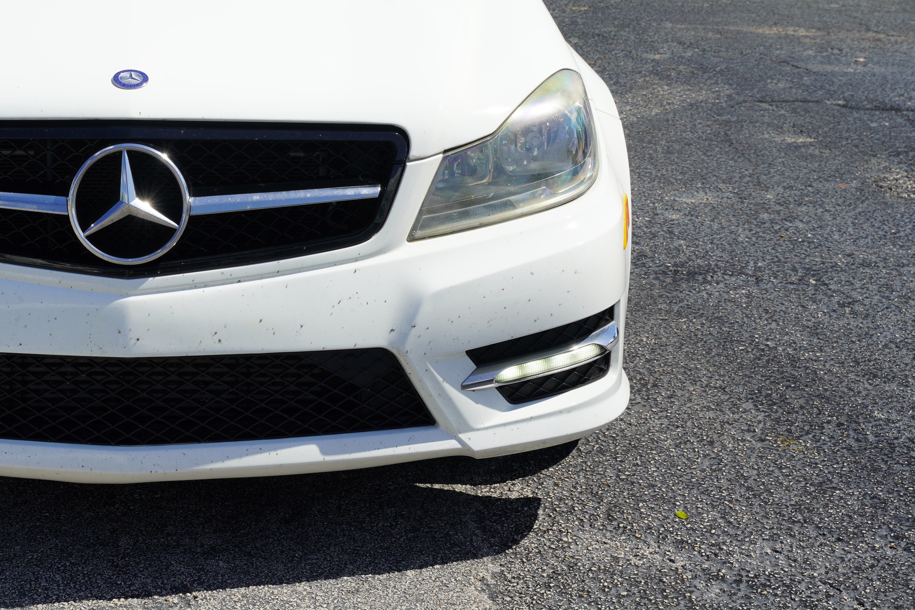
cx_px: 166
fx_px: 1932
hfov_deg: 26.1
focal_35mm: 76
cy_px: 73
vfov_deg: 17.7
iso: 100
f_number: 9
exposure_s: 1/125
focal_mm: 39
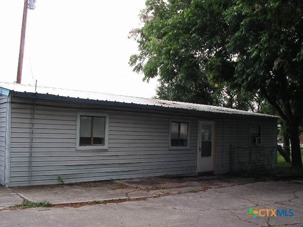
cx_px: 152
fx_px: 315
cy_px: 114
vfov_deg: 39.7
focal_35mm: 36
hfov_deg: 51.4
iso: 50
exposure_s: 1/50
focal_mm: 6
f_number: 4.8
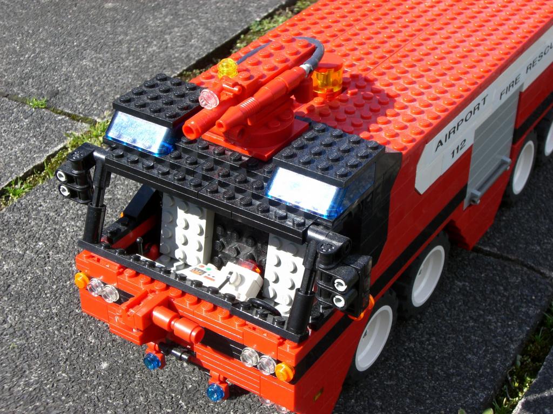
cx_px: 276
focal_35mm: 66
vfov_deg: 22.3
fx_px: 1054
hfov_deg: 29.4
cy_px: 207
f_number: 5.8
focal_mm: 10.7
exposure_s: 1/160
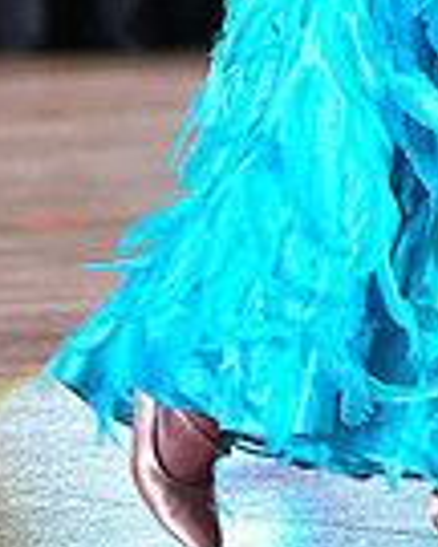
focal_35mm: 807
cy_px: -336
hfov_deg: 1.9
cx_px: 408
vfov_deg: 2.4
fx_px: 13077
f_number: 4.5
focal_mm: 200
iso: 6400
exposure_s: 1/400
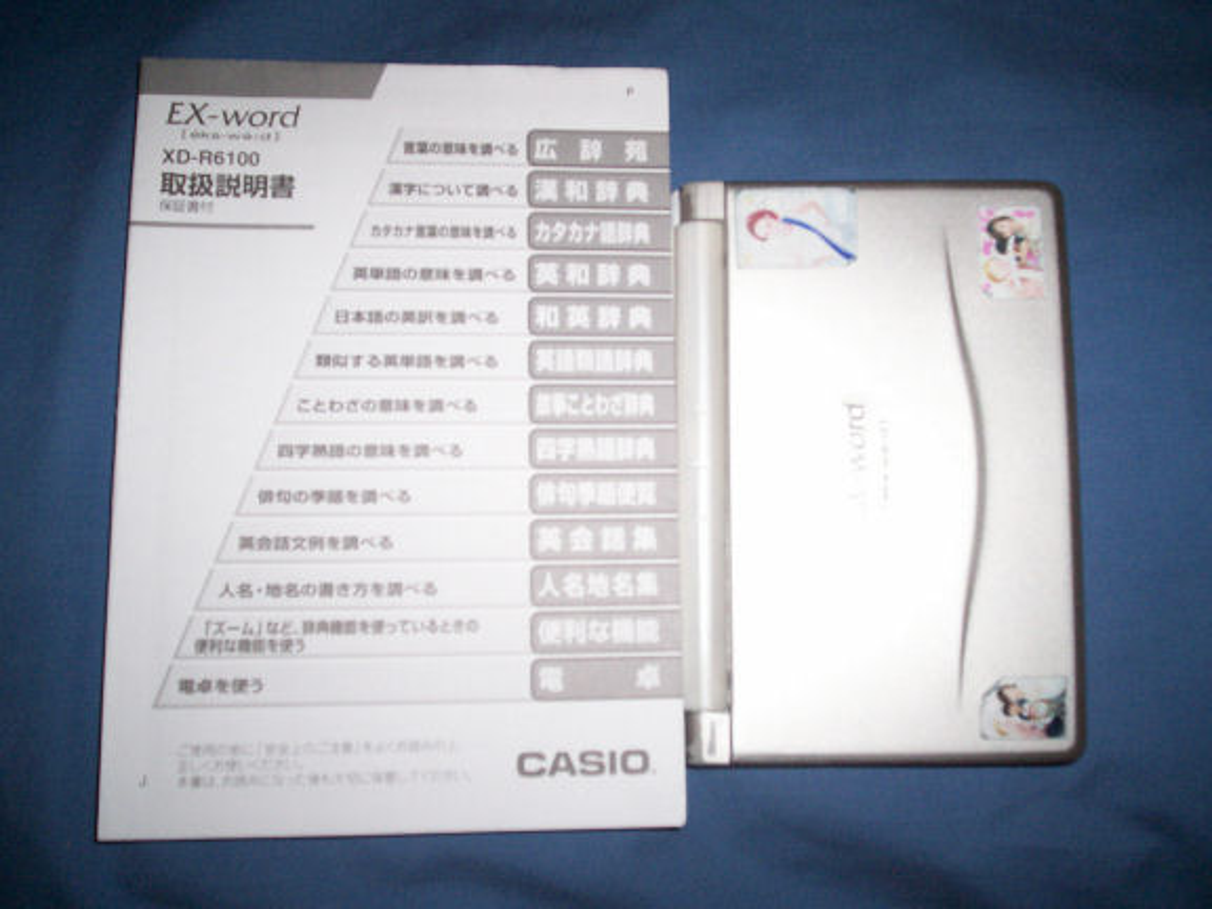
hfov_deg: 51.4
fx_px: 1260
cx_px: 606
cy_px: 454
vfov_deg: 39.7
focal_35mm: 36
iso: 140
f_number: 4.5
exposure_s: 1/64
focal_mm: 5.9
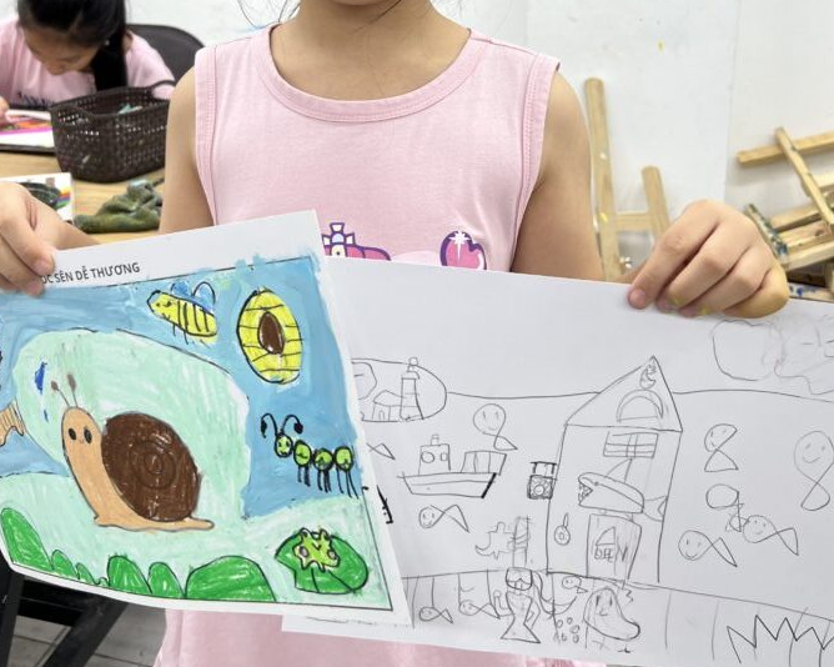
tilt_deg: -10.8
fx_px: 938
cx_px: 375
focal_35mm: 38
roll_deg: -0.3
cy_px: 80
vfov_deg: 36.9
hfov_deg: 47.9
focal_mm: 5.7
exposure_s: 1/102
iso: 32
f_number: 1.5
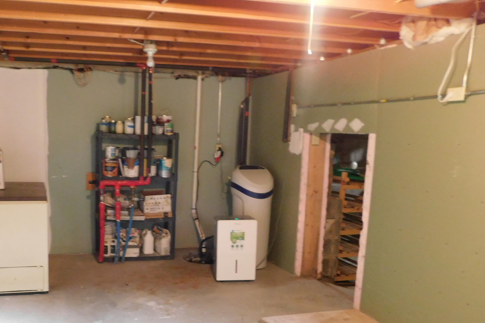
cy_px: 213
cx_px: 159
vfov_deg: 38.5
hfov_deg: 54.6
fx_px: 458
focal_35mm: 34
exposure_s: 1/10
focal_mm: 4
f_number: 3
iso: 400
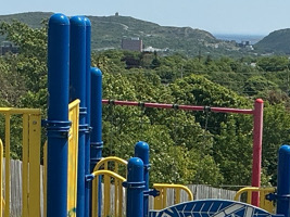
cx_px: 173
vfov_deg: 10.6
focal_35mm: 139
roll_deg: -1.2
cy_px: 226
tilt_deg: -10.1
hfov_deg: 14.2
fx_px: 1164
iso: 25
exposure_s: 1/2227
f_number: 1.8
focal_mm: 3
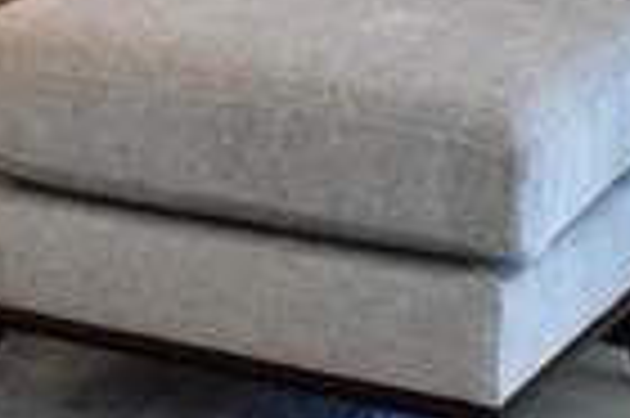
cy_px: -420
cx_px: -180
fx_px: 2692
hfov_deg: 12.9
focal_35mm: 154
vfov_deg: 8.4
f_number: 3.5
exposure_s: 1/400
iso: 3600
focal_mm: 18
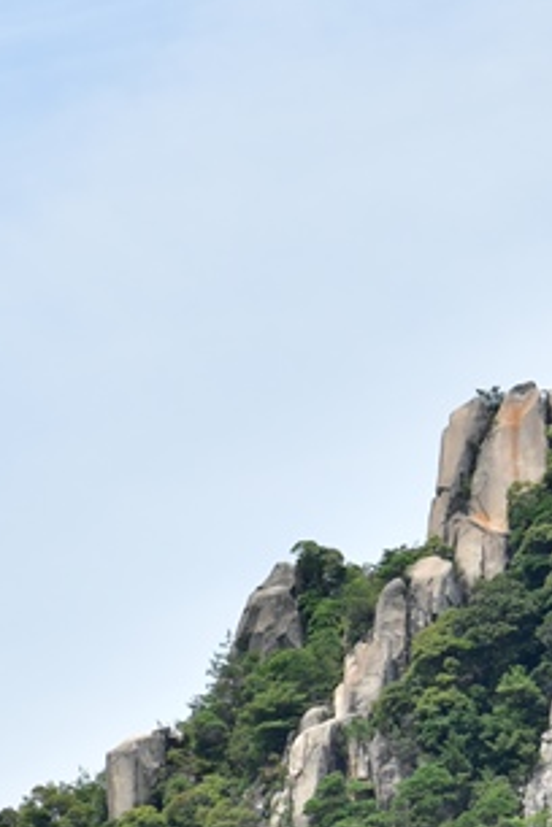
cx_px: 729
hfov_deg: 6.2
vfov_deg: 9.1
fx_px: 5083
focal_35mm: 221
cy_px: 1195
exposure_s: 1/800
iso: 200
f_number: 5.6
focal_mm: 66
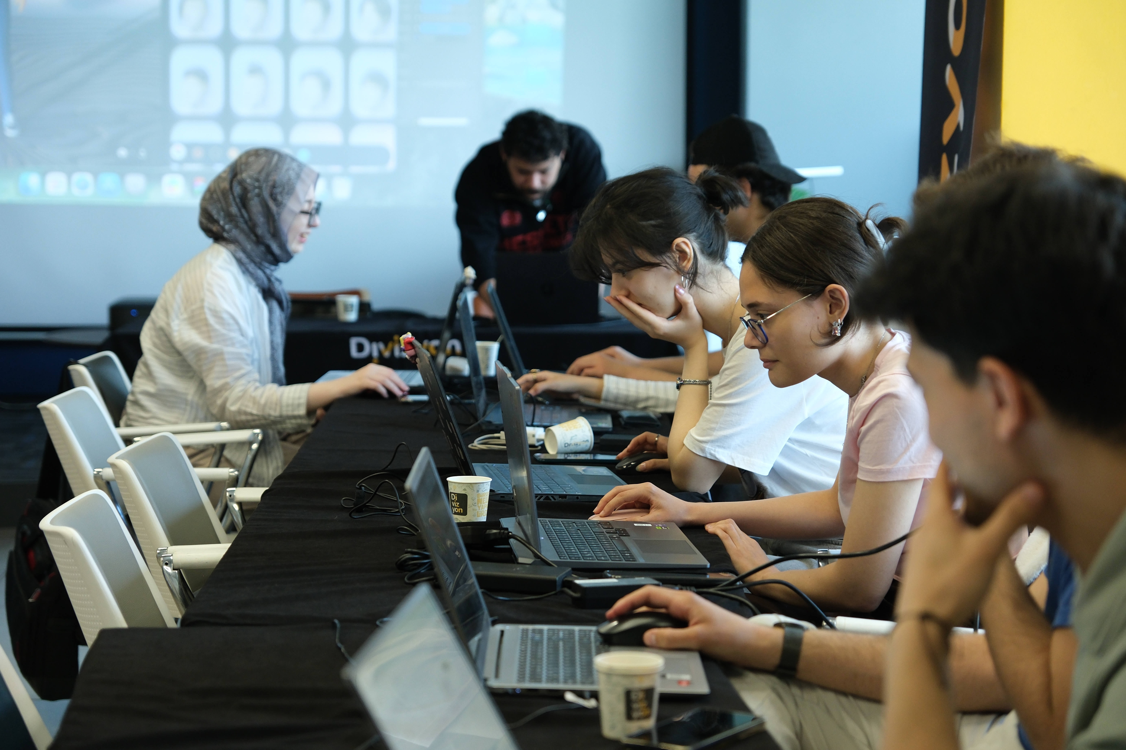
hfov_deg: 24.5
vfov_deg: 16.5
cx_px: 563
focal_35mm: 83
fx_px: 2596
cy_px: 375
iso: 1000
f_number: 2.8
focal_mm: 55
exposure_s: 1/100
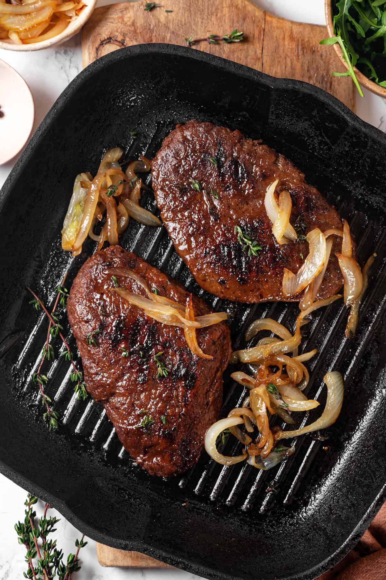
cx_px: 193
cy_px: 290
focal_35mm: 105
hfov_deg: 13.0
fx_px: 1691
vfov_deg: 19.5
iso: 100
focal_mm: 105
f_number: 14
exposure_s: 1/125
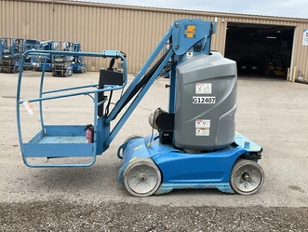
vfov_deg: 40.6
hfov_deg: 52.5
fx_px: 312
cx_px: 164
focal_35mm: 35
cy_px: 93
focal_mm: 3
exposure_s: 1/842
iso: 25
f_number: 1.8
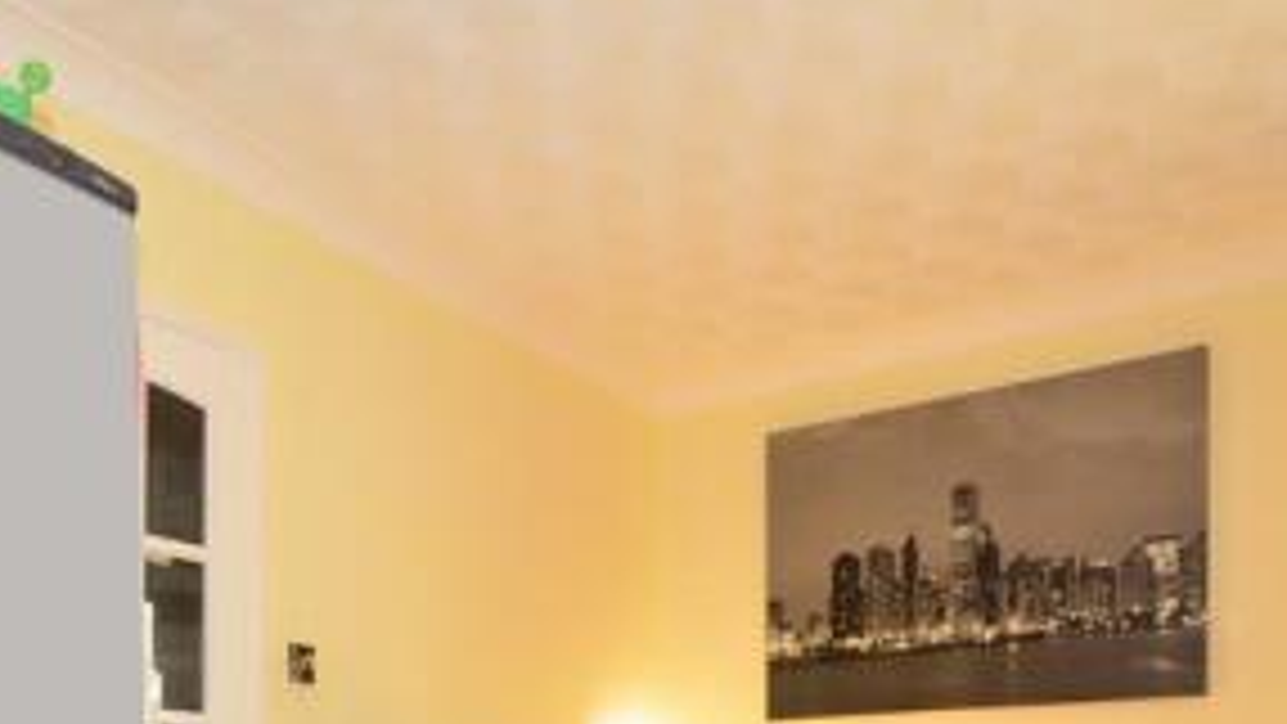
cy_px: 823
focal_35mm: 36
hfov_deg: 53.8
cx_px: 392
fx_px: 1229
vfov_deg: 29.2
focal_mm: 10
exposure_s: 1/50
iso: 400
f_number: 9
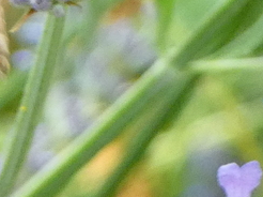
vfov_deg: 1.5
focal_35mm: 979
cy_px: -102
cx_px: -99
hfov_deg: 2.0
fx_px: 7431
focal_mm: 50.6
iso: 250
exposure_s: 1/80
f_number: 5.5
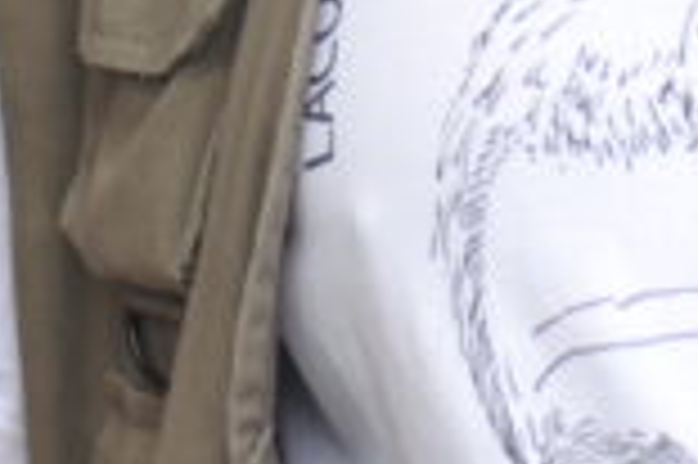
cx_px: -257
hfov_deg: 6.8
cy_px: -489
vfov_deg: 4.5
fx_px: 5772
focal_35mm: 298
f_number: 2.8
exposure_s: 1/640
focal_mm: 45
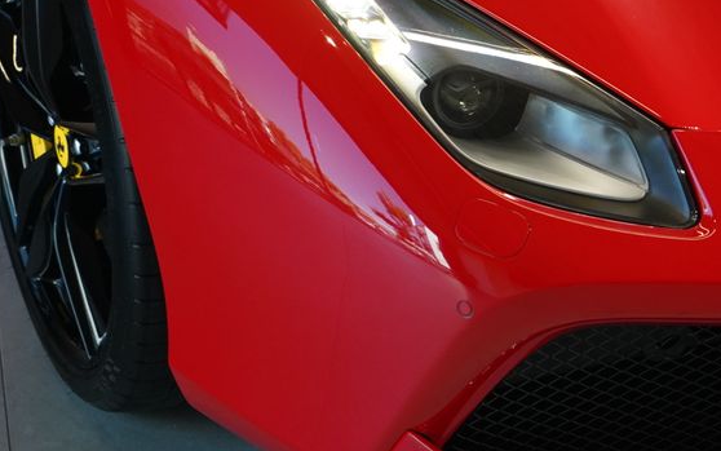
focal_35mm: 131
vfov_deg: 10.0
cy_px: 46
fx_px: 2575
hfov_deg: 15.9
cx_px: 465
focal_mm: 70
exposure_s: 1/160
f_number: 5.6
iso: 3200
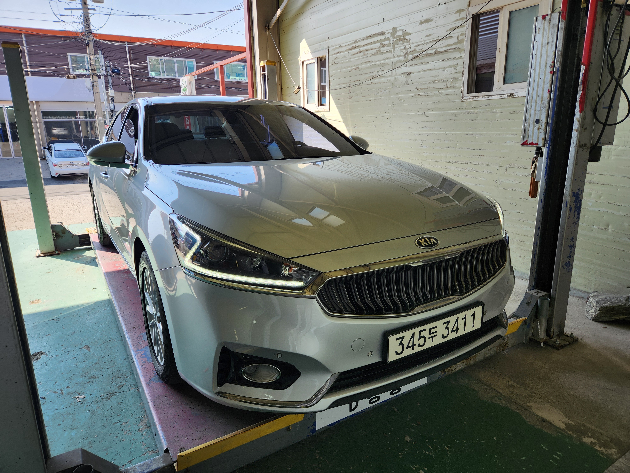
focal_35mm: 23
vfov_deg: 58.9
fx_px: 419
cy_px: 236
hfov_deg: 73.9
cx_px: 315
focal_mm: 5.4
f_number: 1.8
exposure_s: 1/340
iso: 20
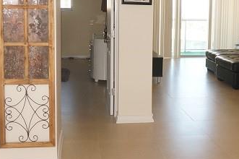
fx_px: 385
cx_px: 139
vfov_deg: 23.1
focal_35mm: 58
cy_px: 42
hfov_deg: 34.4
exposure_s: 1/60
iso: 200
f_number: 4
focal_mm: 16
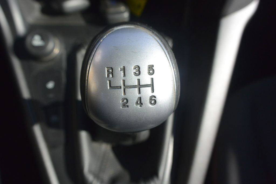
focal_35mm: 31
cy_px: 92
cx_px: 138
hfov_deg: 60.3
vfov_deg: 42.3
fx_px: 238
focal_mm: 11.8
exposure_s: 1/640
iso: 160
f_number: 4.5
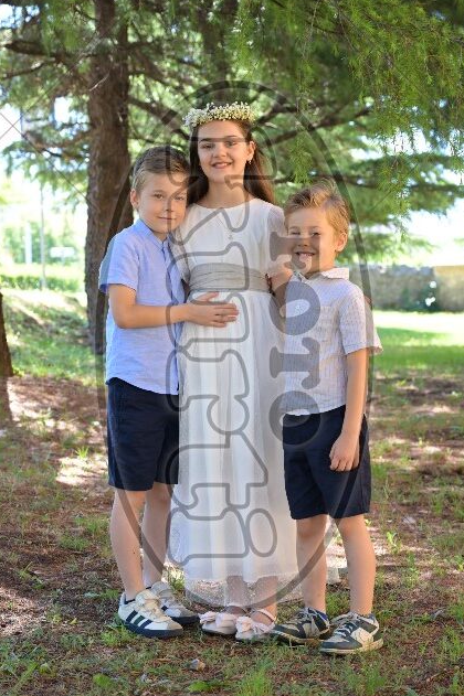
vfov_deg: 29.3
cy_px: 347
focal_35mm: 69
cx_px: 234
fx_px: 1335
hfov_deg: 19.7
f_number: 5.6
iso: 640
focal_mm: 67
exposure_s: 1/160
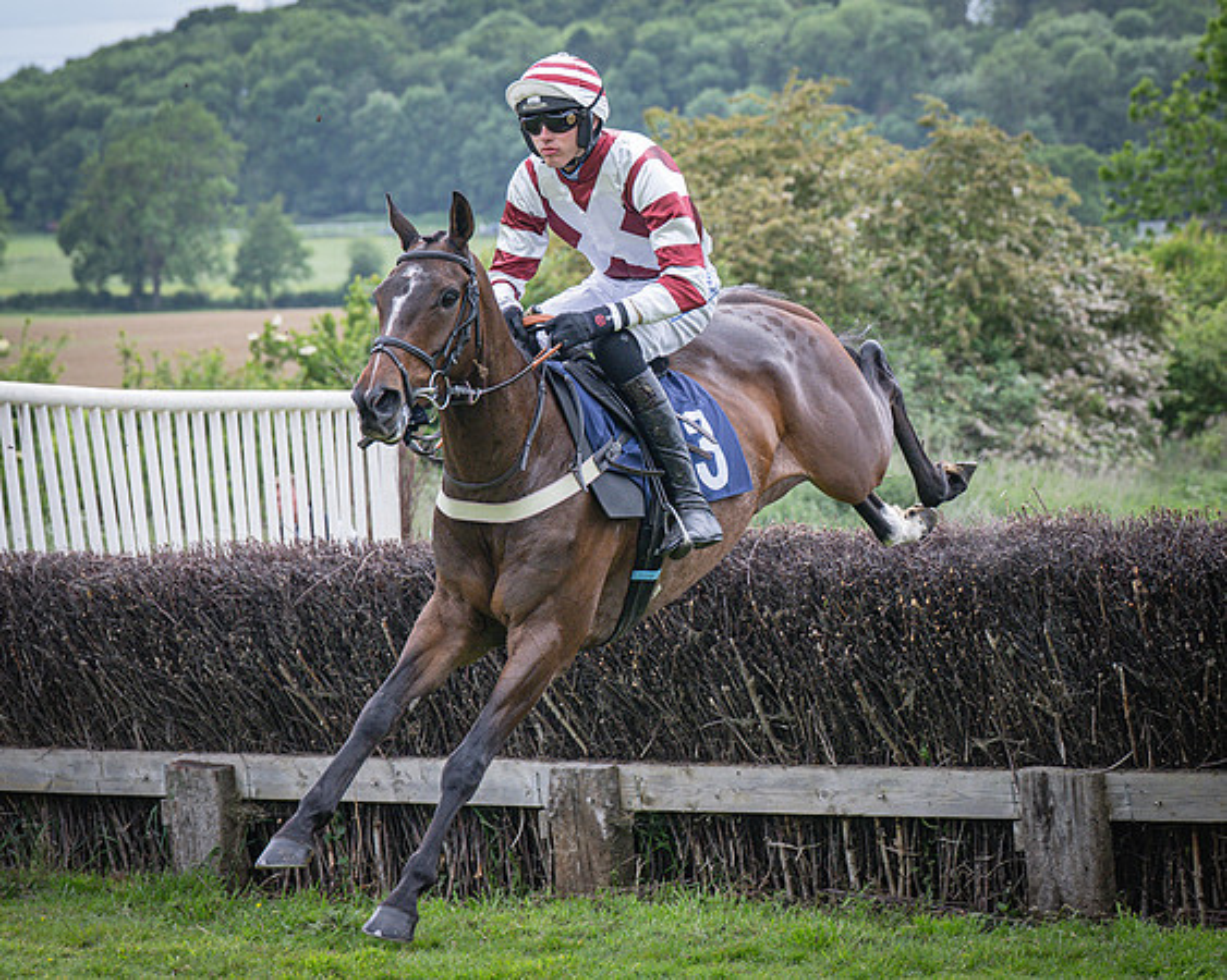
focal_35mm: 133
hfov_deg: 14.5
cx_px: 542
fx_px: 4836
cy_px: 478
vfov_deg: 11.6
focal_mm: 70
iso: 400
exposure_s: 1/1600
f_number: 3.5
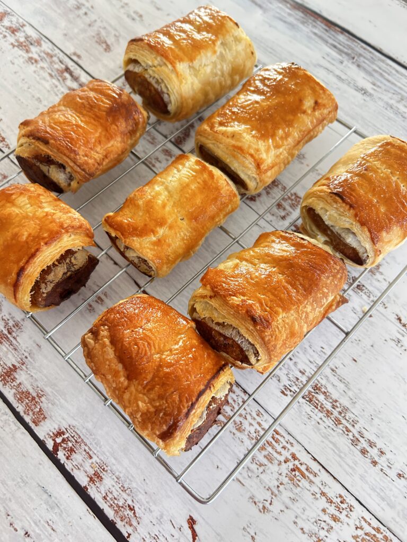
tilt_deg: -66.5
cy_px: 271
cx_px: 204
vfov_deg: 67.3
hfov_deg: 53.1
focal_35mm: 26
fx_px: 408
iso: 250
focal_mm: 5.7
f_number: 1.5
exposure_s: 1/60
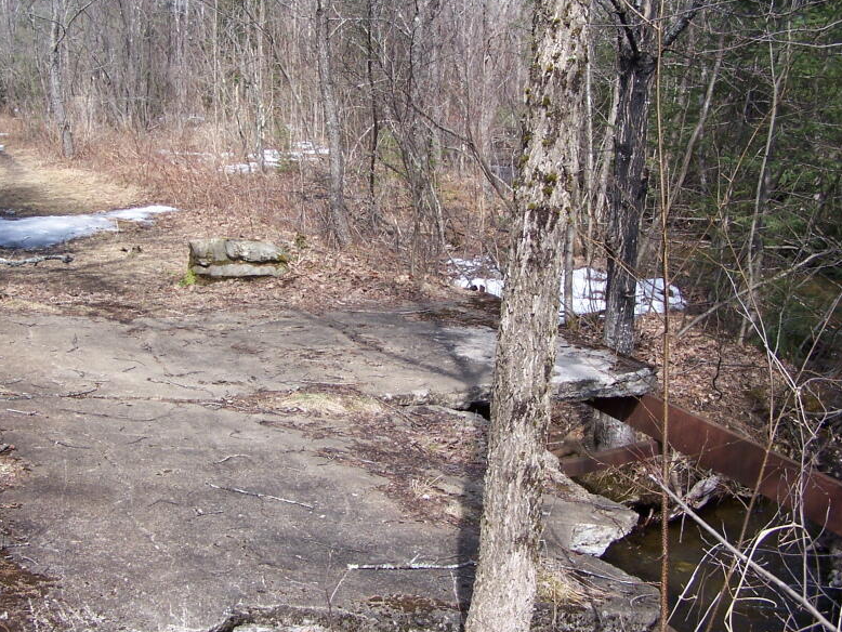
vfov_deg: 29.1
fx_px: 1217
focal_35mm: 50
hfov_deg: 38.1
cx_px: 378
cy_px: 278
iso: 80
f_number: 2.8
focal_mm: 6.3
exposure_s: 1/500
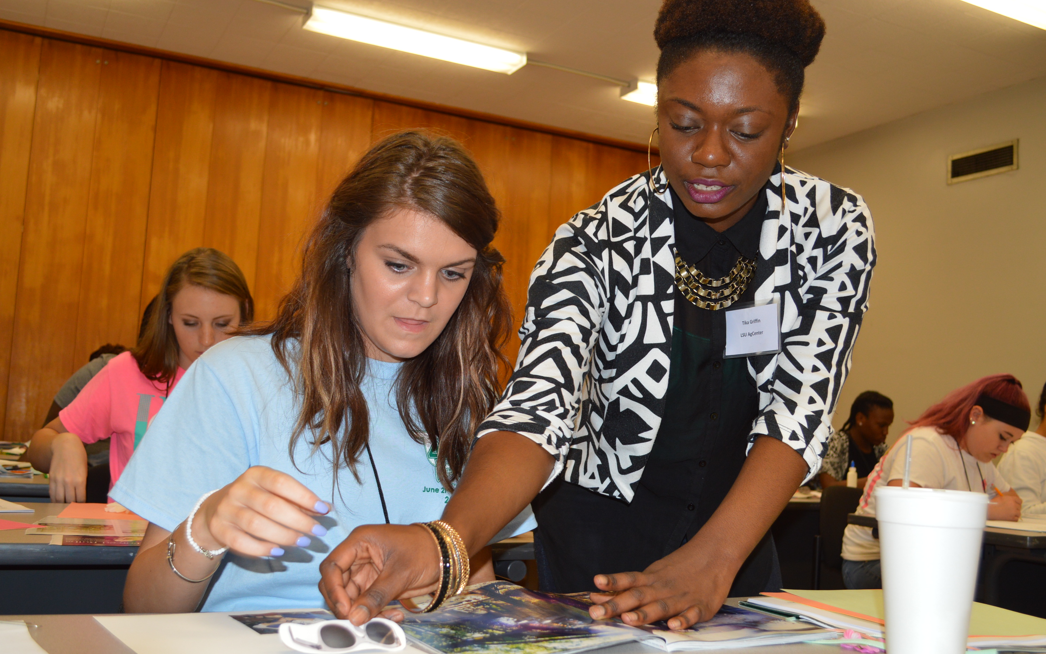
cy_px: 334
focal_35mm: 37
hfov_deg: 52.7
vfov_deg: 34.4
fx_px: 1055
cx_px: 523
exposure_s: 1/60
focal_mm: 24
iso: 400
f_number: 4
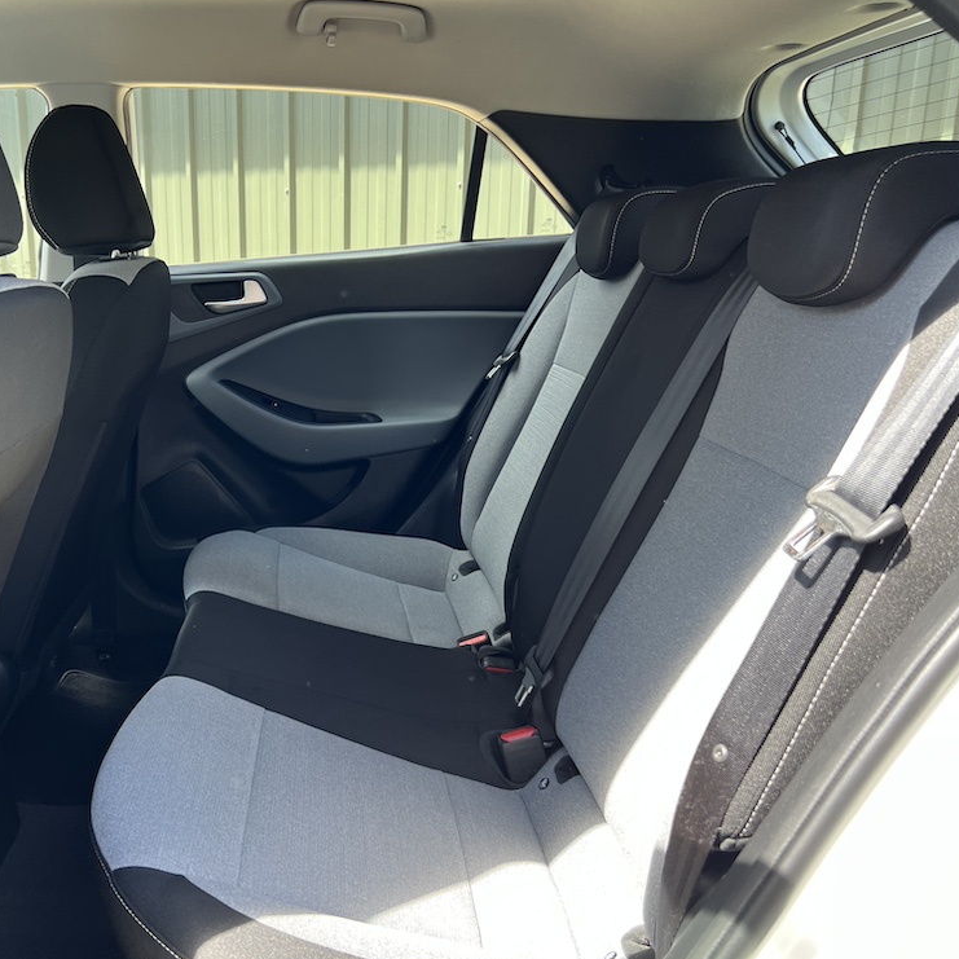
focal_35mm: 31
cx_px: 331
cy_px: 480
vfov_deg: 52.5
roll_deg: +0.5
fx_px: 972
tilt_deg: -12.8
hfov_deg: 51.7
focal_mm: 5.7
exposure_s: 1/198
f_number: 1.5
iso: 50
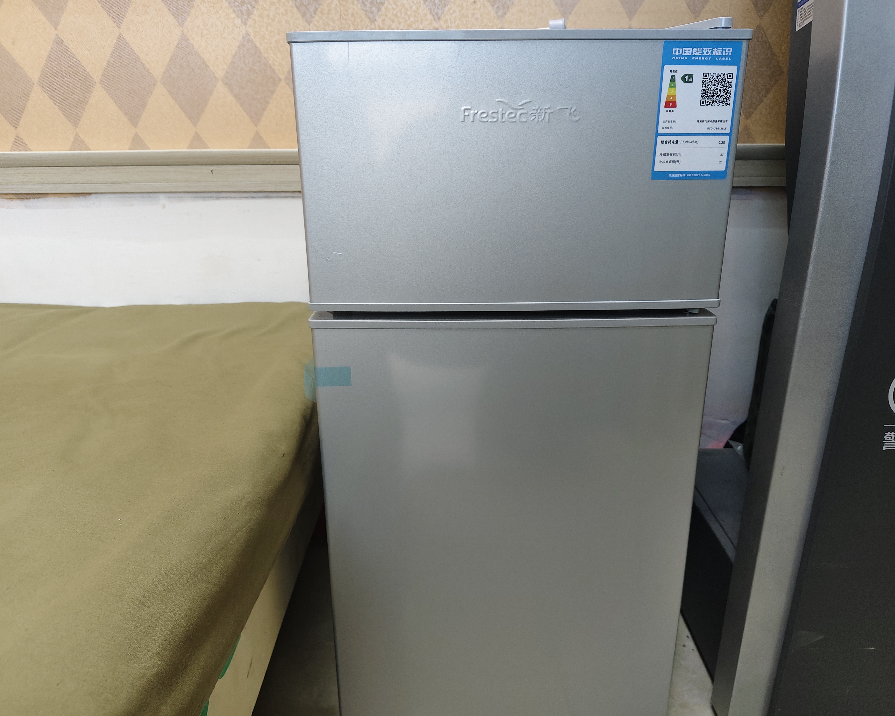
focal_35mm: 24
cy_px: 358
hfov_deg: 70.3
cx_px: 448
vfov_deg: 58.8
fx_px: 636
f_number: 1.88
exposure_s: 1/50
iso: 1022
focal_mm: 5.56
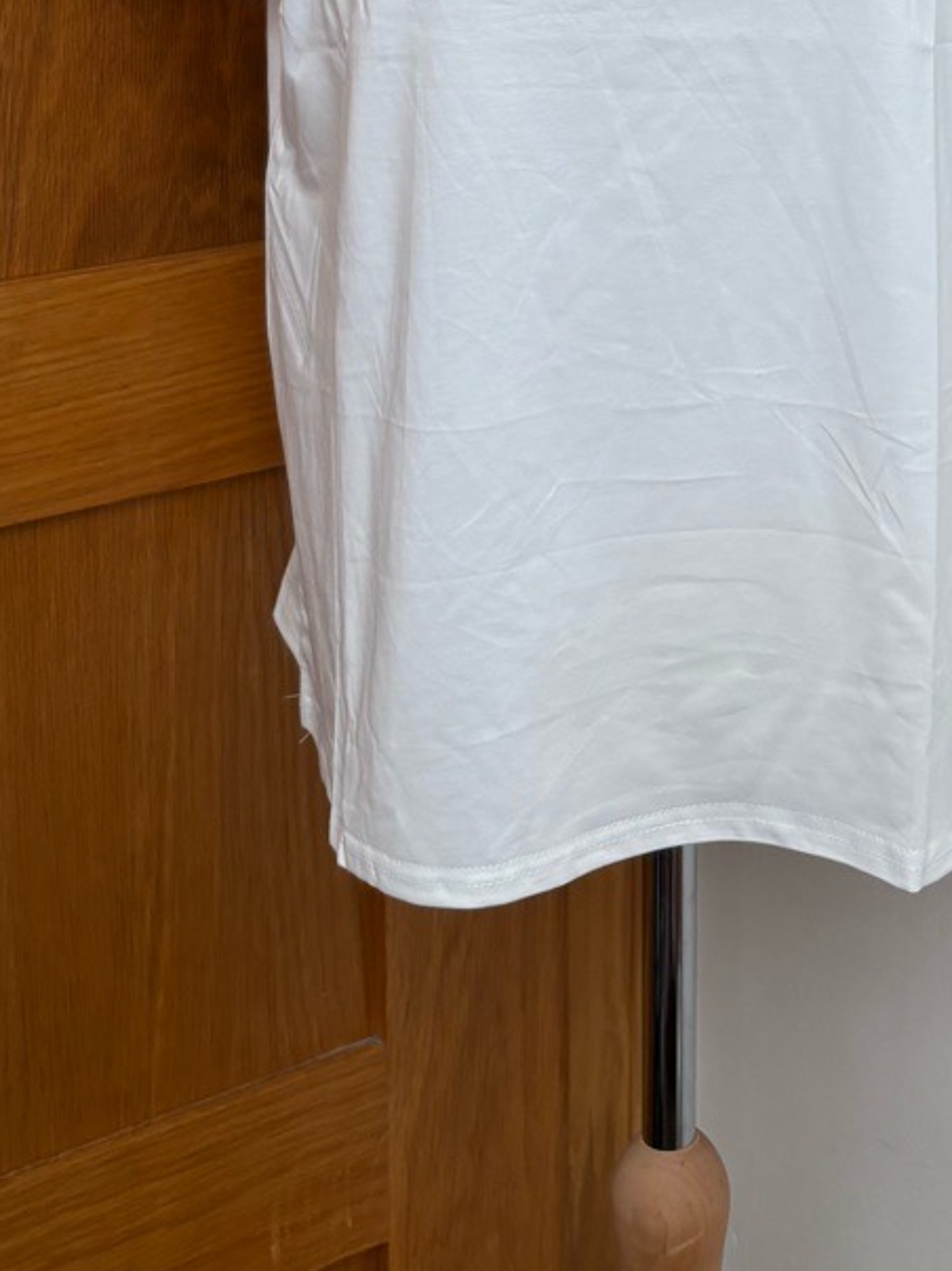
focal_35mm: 69
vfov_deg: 26.7
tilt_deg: -7.7
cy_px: 21
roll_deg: -1.0
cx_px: 685
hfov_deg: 21.2
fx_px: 2531
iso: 64
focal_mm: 5.96
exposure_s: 1/121
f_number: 1.6
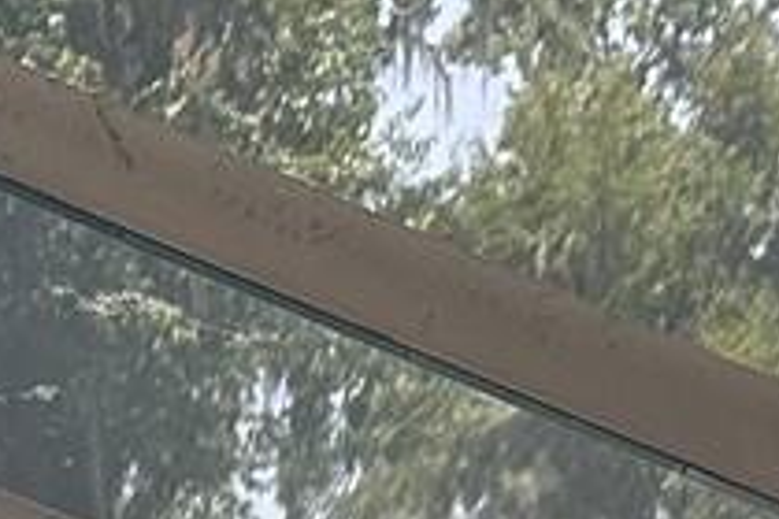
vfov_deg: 6.3
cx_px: -972
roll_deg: +0.1
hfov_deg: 9.8
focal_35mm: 190
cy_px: 1861
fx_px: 4111
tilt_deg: -2.8
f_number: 1.78
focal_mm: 6.86
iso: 80
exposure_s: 1/1009
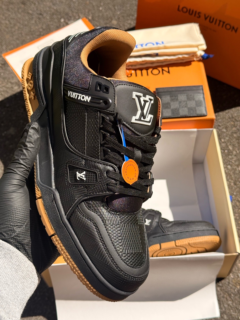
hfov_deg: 30.3
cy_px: 160
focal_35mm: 48
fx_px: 444
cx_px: 120
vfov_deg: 39.7
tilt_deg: -58.8
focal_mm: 6.76
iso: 80
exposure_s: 1/4878
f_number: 1.78
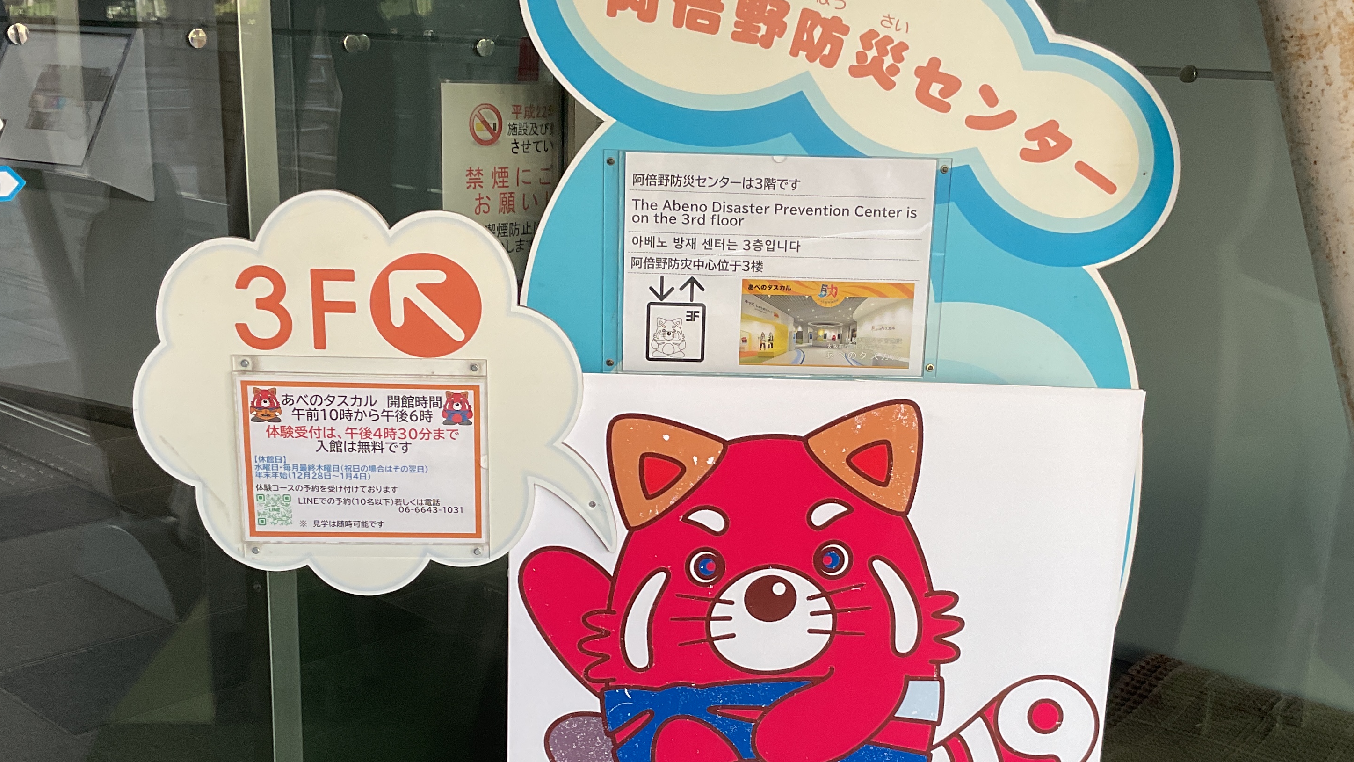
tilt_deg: -16.3
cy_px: 490
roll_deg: -1.1
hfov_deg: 46.4
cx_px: 720
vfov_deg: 27.0
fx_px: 1580
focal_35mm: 44
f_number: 1.8
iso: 50
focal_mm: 3
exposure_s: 1/120
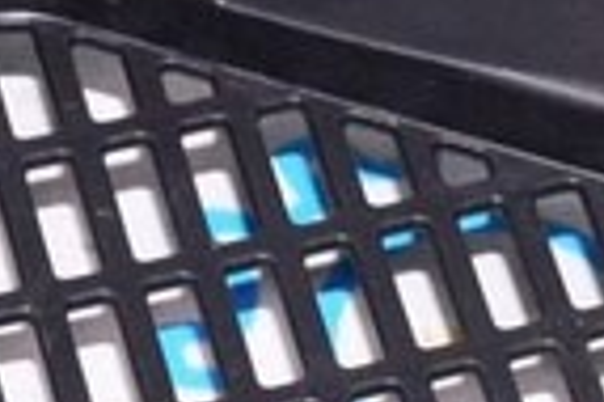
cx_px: 334
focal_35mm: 257
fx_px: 4307
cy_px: 683
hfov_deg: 8.0
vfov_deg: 5.3
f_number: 8
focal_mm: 24
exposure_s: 1/200
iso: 1600
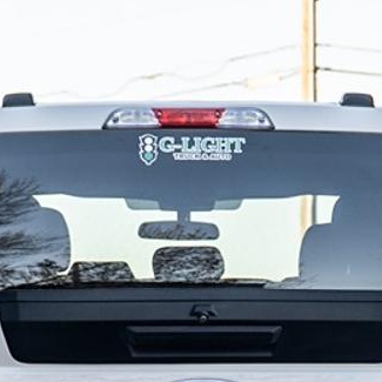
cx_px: 199
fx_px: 3471
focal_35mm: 278
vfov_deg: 6.3
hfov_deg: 6.3
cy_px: 387
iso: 100
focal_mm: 44
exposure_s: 1/125
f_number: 4
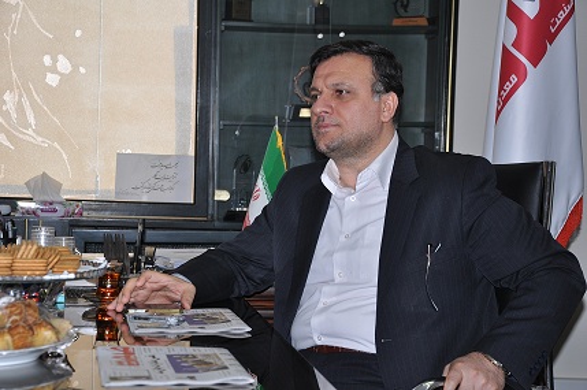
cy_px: 195
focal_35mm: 93
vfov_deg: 14.7
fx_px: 1515
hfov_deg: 21.9
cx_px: 294
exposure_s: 1/100
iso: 320
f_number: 7.1
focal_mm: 62
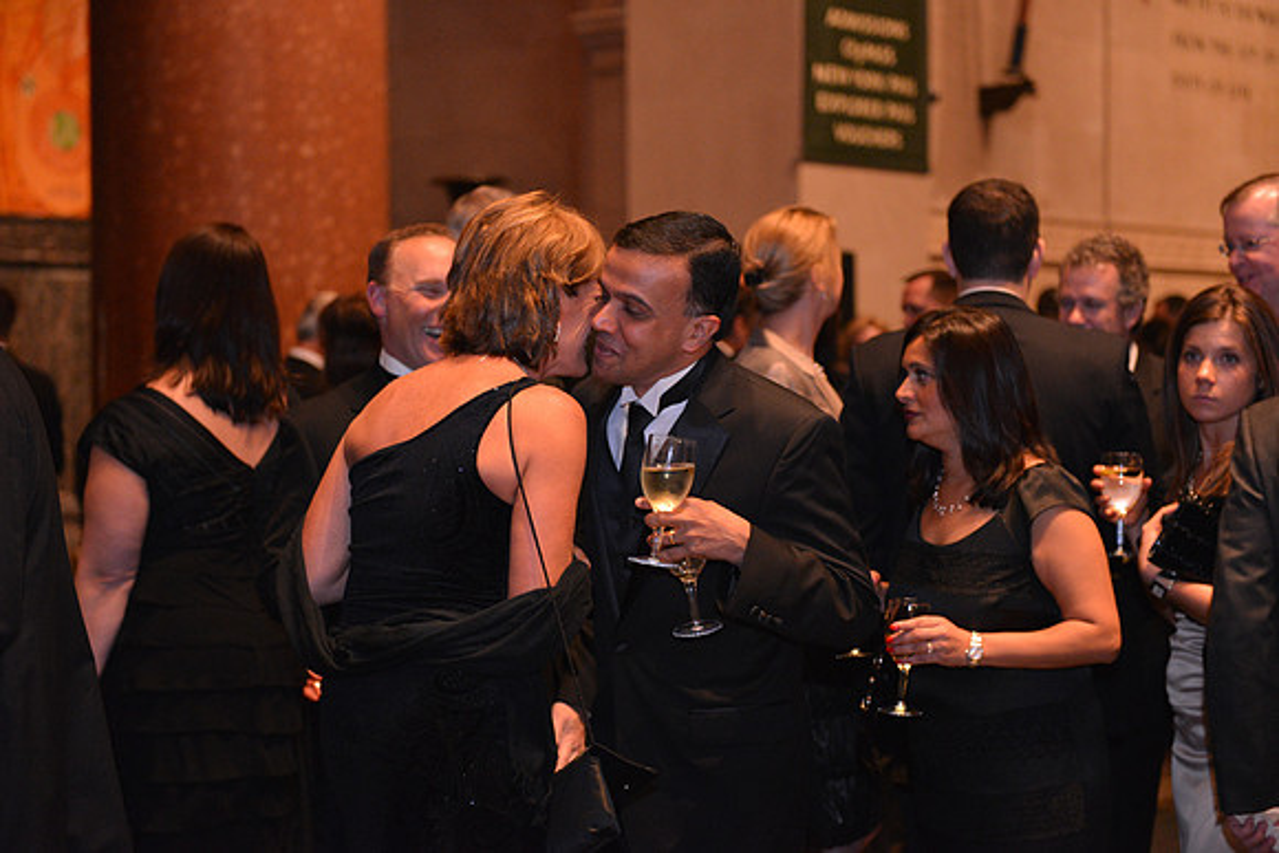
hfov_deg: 28.8
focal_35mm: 70
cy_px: 426
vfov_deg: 19.5
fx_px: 2487
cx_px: 640
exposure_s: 1/80
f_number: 3.2
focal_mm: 70
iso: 3600
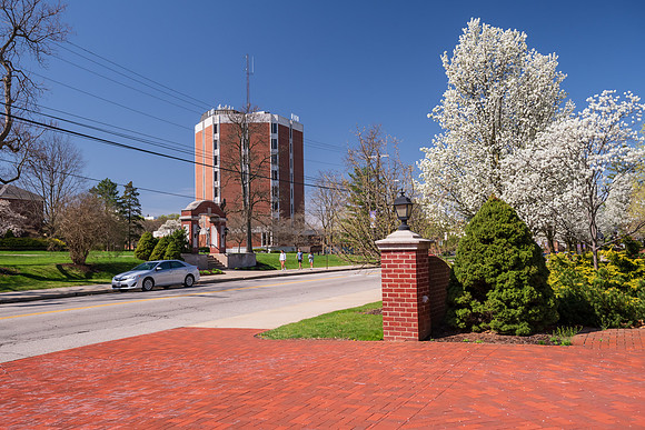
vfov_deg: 41.1
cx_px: 322
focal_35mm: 32
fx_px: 573
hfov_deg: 58.7
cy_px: 215
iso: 320
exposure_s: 1/200
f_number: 9
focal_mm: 32
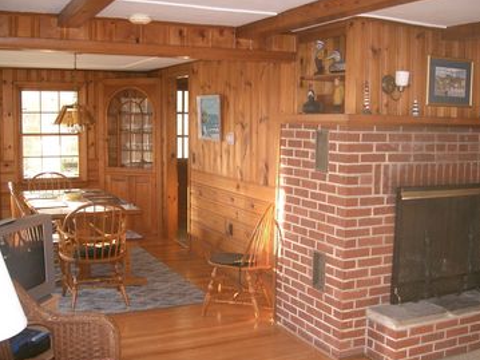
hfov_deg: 46.8
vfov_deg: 35.9
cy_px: 179
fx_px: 554
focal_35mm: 40
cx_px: 243
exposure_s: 1/100
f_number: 2.8
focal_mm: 8
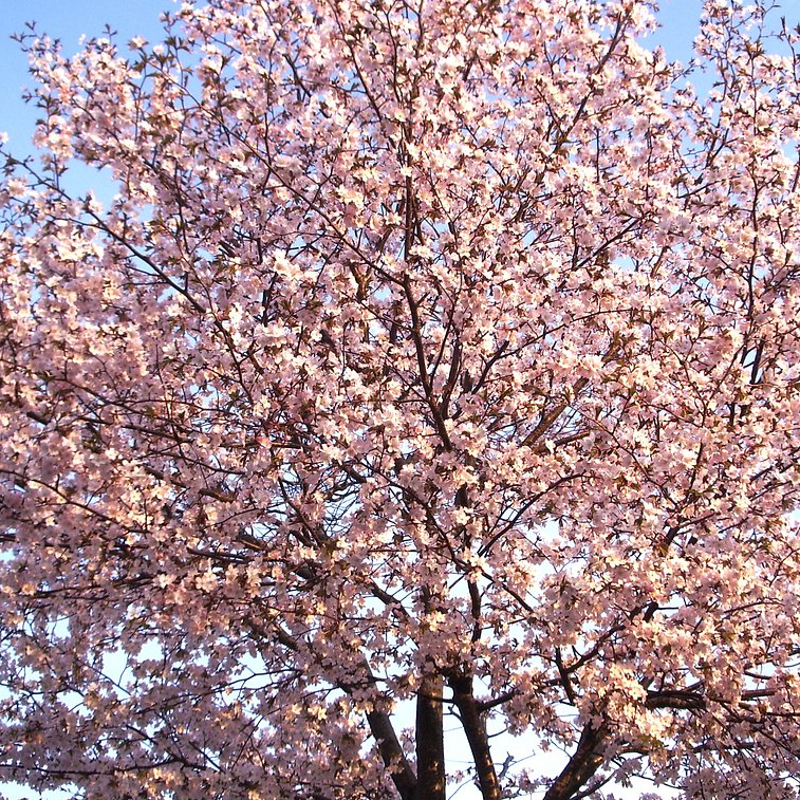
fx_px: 1281
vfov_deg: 34.7
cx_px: 441
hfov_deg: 34.6
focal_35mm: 49
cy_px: 397
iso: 50
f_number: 4.6
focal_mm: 6.8
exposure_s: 1/100
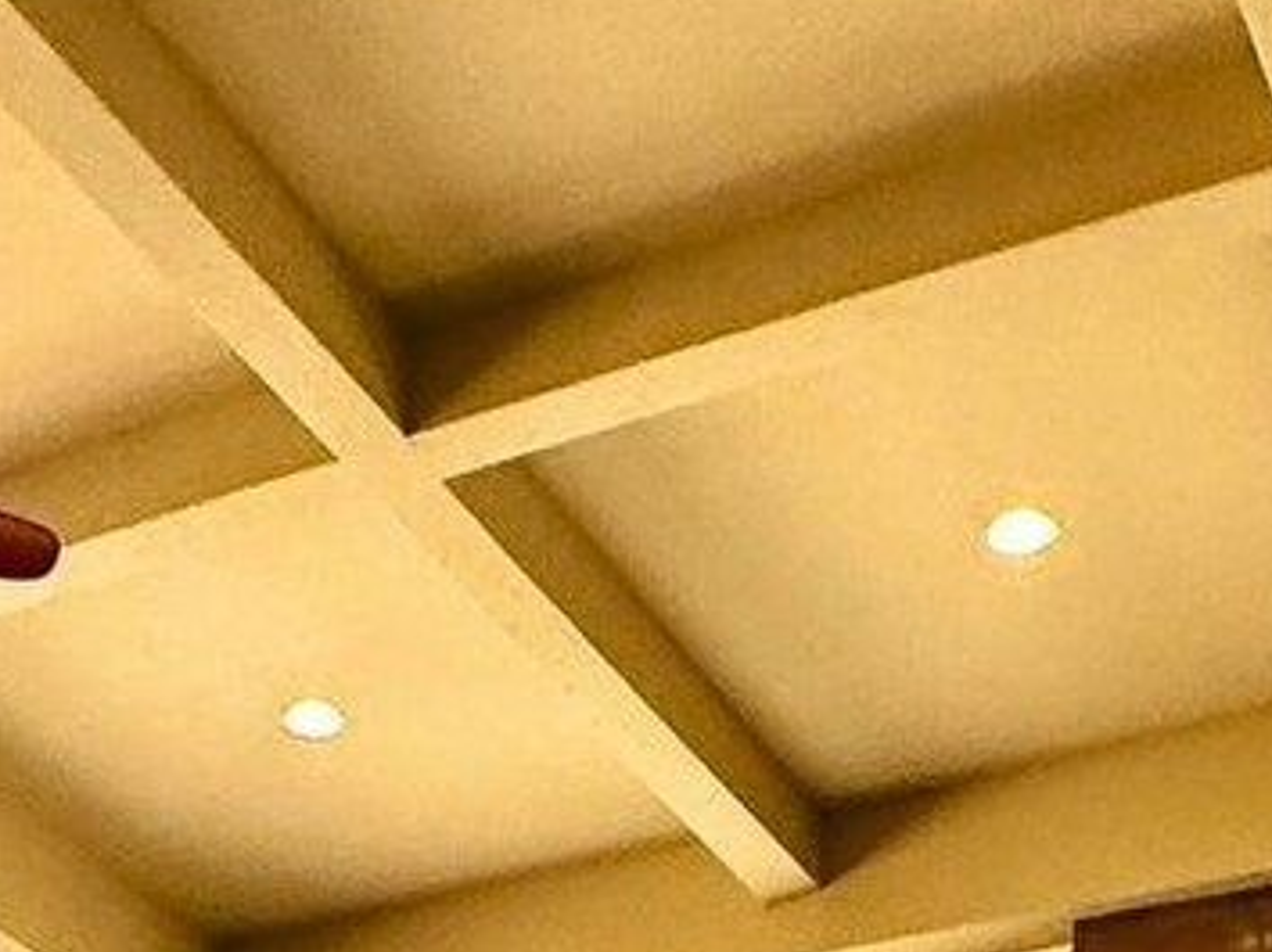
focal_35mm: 81
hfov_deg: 23.9
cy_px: 2191
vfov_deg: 13.8
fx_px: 2974
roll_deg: -2.5
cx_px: 331
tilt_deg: +2.4
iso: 40
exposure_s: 1/120
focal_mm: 2.22
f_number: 2.2
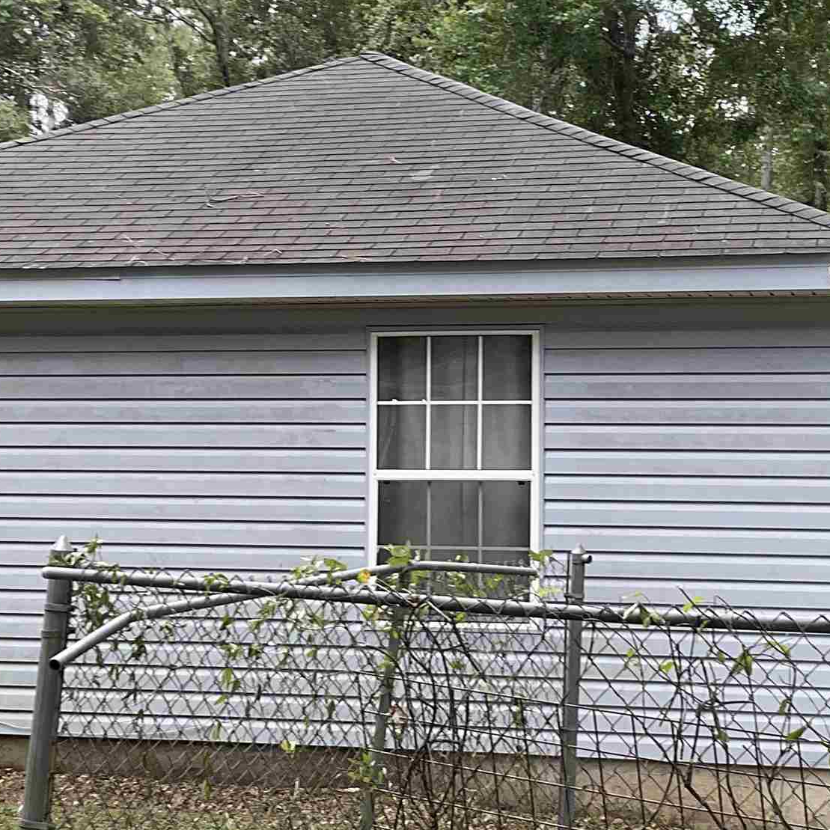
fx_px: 1926
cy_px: 357
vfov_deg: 24.3
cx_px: 516
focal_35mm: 71
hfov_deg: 24.3
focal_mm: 3
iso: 16
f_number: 1.8
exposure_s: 1/134
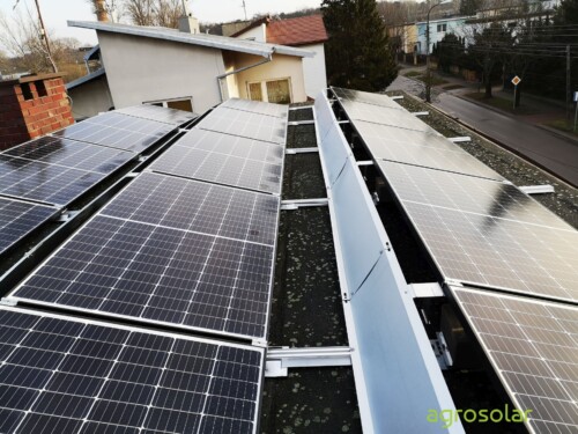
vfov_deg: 51.4
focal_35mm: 27
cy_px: 217
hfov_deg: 65.3
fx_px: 451
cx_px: 289
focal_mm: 3.95
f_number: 1.8
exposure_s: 1/458
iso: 50
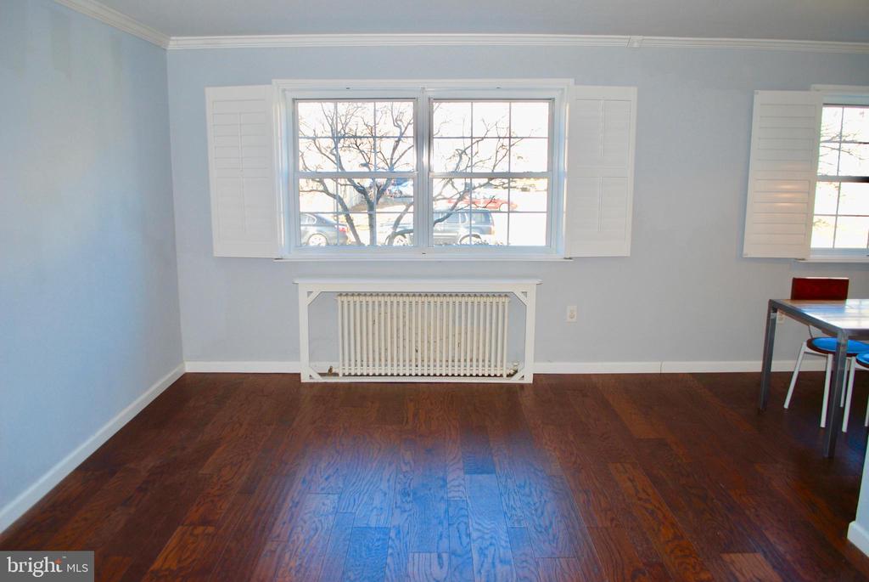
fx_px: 652
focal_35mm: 27
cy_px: 291
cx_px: 434
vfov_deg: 48.0
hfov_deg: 67.3
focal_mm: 18
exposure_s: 1/60
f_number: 3.5
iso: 200
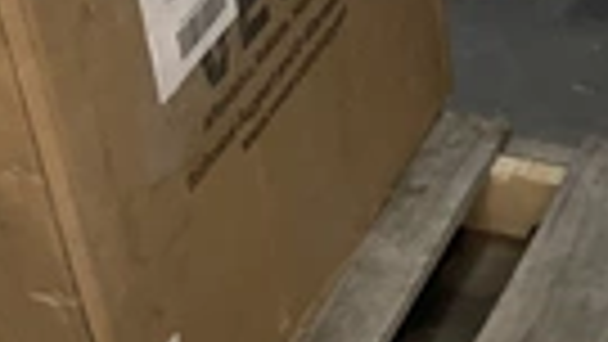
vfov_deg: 11.5
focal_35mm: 100
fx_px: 1612
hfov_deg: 19.8
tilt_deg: -47.0
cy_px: 536
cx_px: 766
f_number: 2.4
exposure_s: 1/60
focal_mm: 3.3
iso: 64
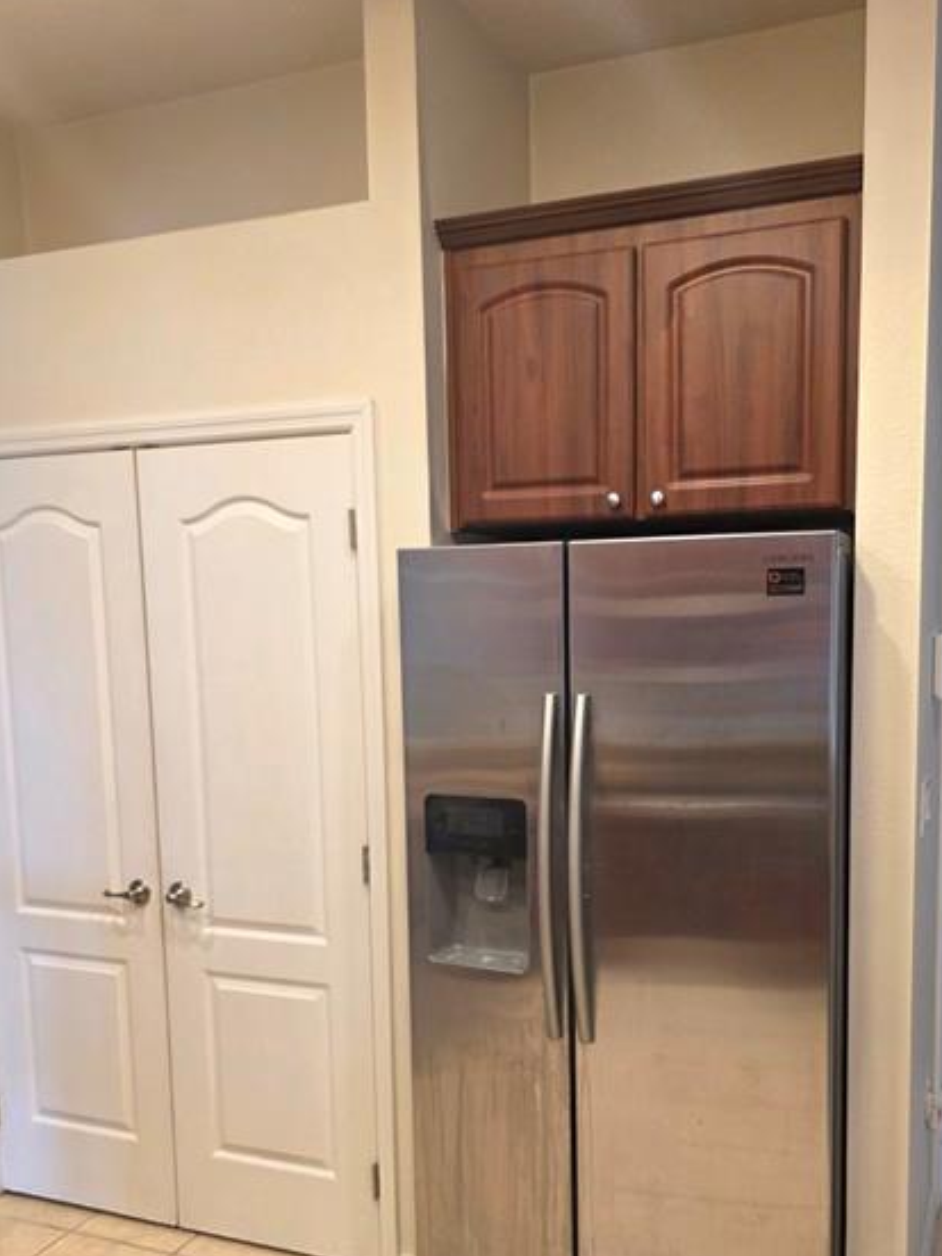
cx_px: 542
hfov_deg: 44.0
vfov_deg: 56.4
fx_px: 1161
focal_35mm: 32
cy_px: 746
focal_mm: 6.3
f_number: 1.7
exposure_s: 1/120
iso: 400
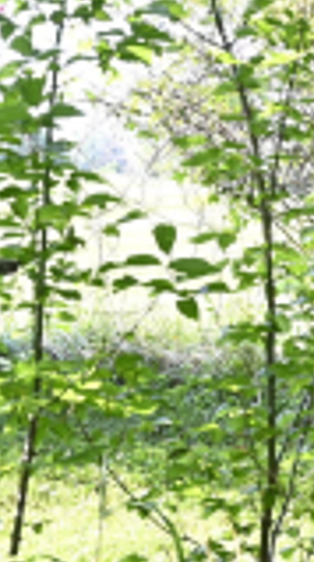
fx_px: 2199
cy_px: 710
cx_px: 1268
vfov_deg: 14.0
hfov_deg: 6.5
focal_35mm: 148
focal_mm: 30
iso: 200
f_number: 5
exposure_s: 1/100
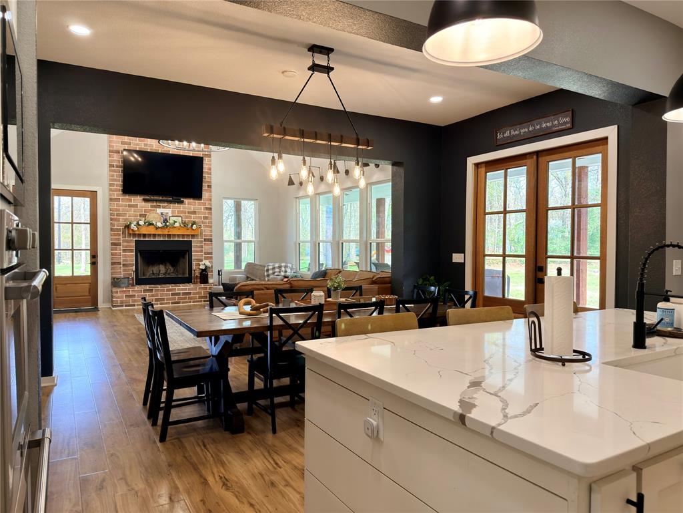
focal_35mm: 24
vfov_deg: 56.8
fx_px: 474
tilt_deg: -1.1
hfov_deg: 71.6
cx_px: 342
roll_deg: +0.8
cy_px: 256
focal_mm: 6.76
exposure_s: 1/150
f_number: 1.78
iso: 125
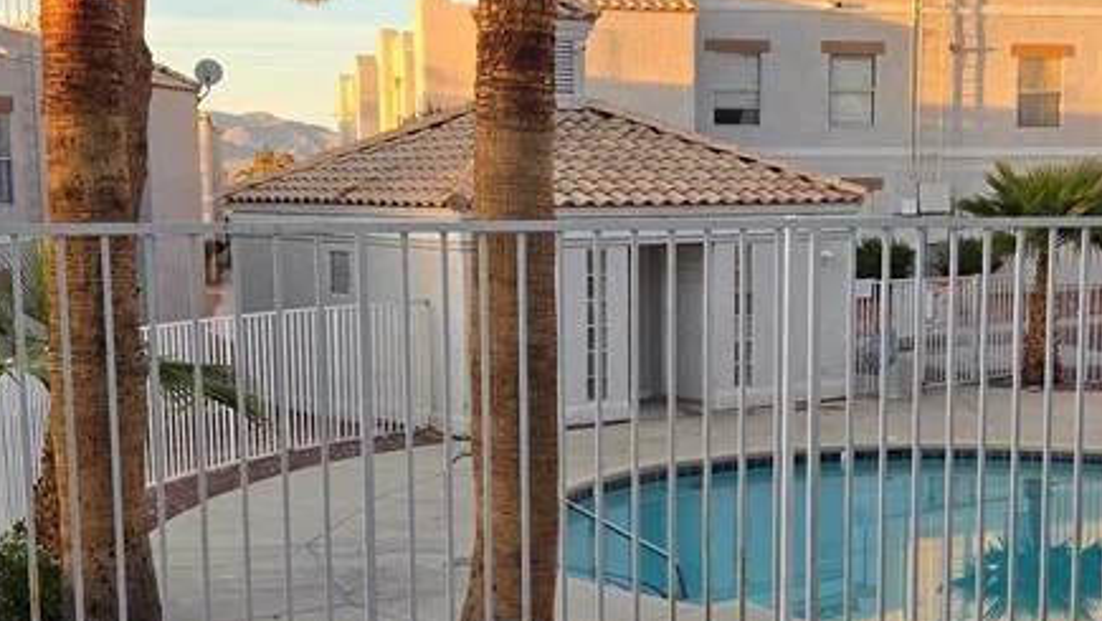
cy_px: 416
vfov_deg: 20.3
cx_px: 659
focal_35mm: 59
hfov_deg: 35.3
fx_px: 1725
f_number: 1.8
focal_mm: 5.4
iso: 32
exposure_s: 1/180
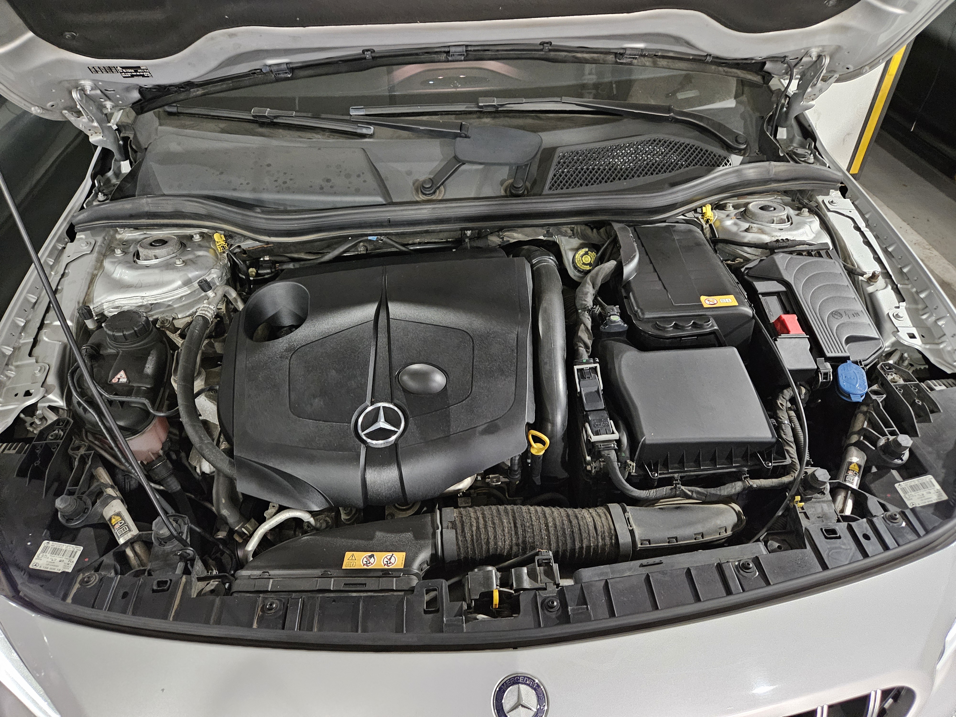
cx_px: 478
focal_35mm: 23
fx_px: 635
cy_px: 358
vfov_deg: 58.9
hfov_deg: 73.9
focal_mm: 5.4
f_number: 1.8
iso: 1250
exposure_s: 1/22.2
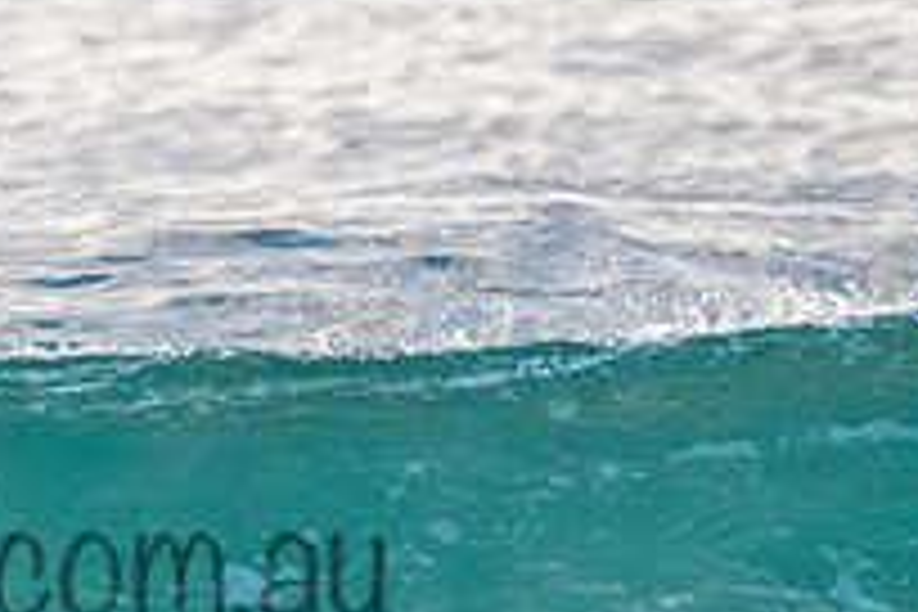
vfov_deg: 0.6
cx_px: -90
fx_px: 57906
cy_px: 515
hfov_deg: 0.9
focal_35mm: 2271
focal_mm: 800
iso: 6400
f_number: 11
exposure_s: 1/1250
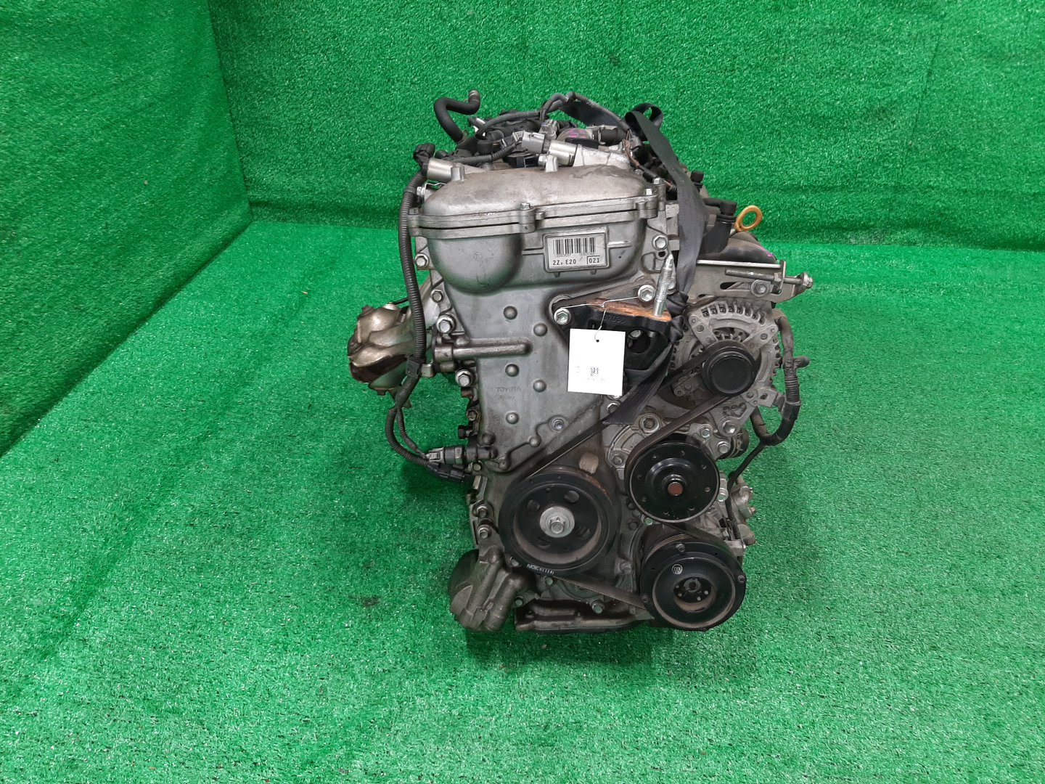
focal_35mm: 26
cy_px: 392
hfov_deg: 67.3
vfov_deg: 53.1
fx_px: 785
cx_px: 522
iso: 133
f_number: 1.7
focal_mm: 3.93
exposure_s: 1/50
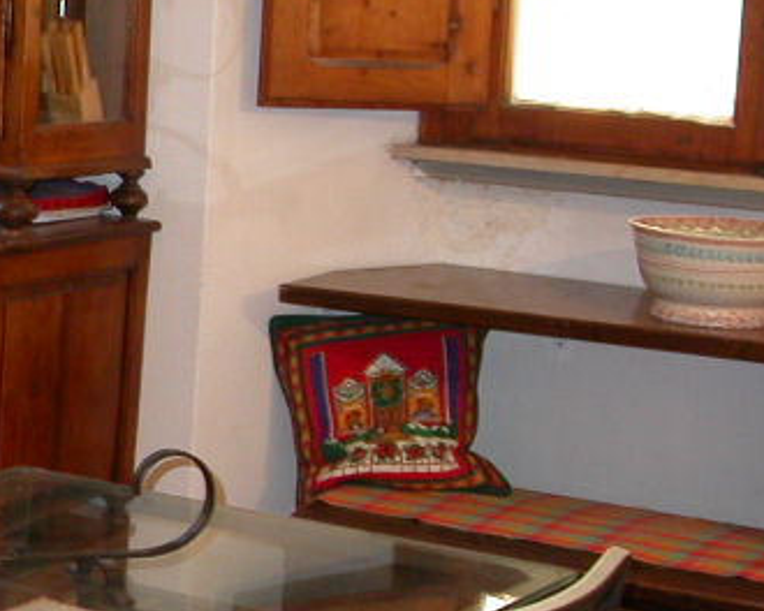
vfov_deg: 13.4
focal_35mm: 115
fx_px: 2600
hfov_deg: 15.8
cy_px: 333
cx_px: -264
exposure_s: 1/30
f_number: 2.6
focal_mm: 7.85
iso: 100
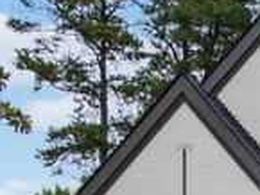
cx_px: 629
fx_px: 1270
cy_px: 493
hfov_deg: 10.1
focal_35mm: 169
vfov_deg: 8.0
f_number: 2.8
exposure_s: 1/800
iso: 140
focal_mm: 12.3
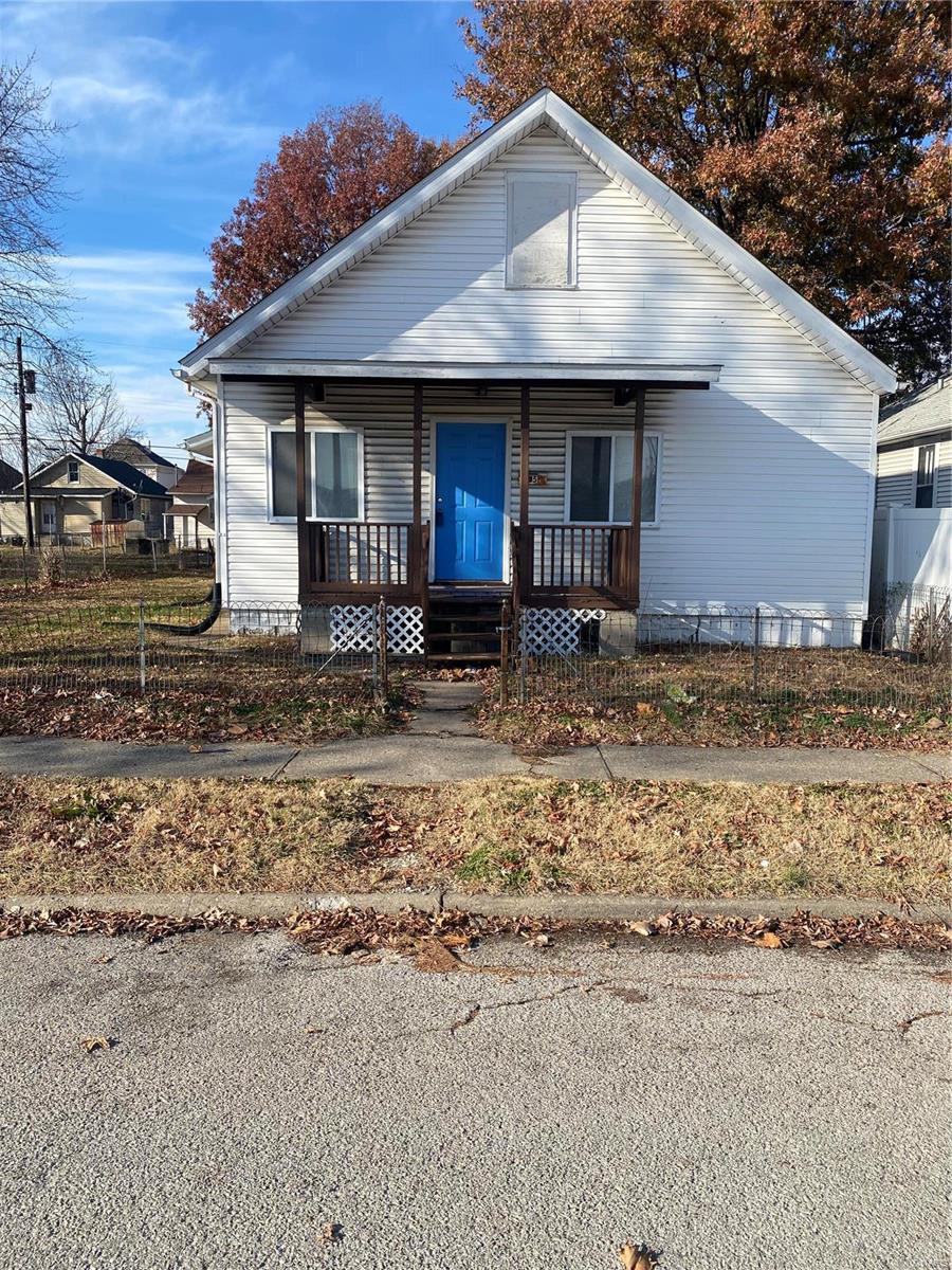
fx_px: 953
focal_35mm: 26
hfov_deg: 53.1
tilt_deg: -5.6
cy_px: 635
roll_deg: -1.6
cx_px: 476
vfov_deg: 67.3
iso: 32
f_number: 1.8
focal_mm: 4.25
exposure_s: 1/1961
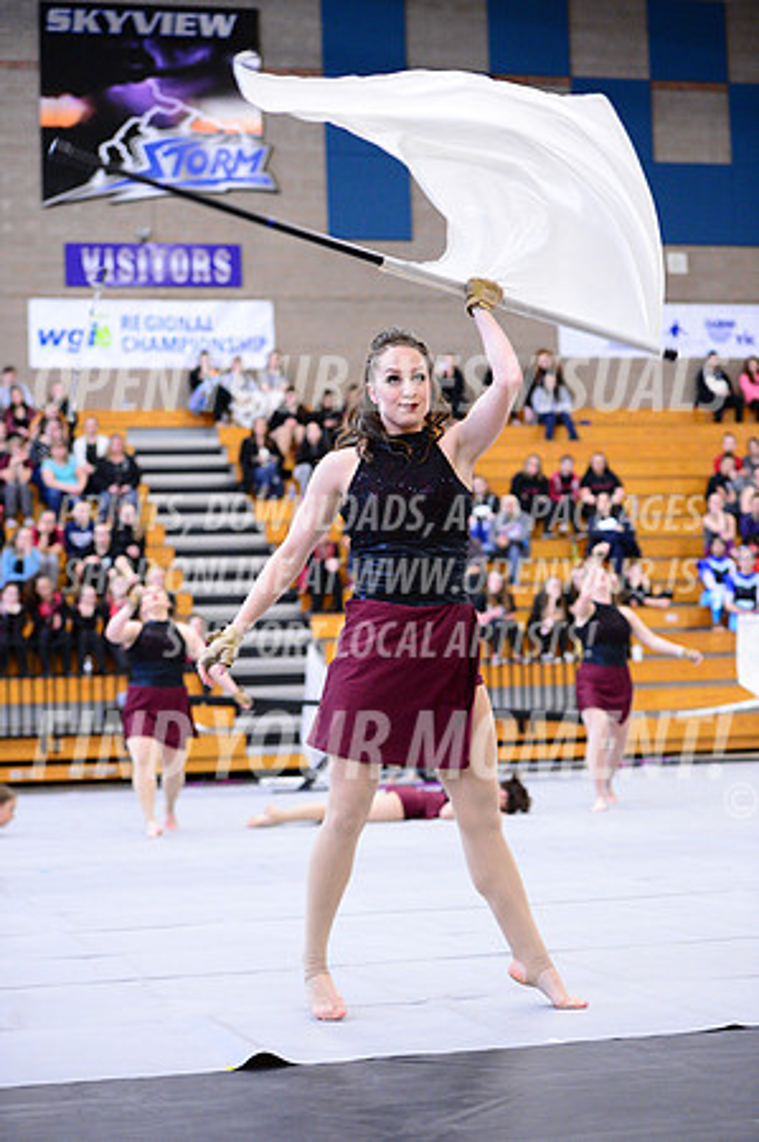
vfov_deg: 28.9
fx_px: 2219
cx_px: 380
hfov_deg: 19.4
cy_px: 571
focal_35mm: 70
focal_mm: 70
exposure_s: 1/320
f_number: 2.8
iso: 6400
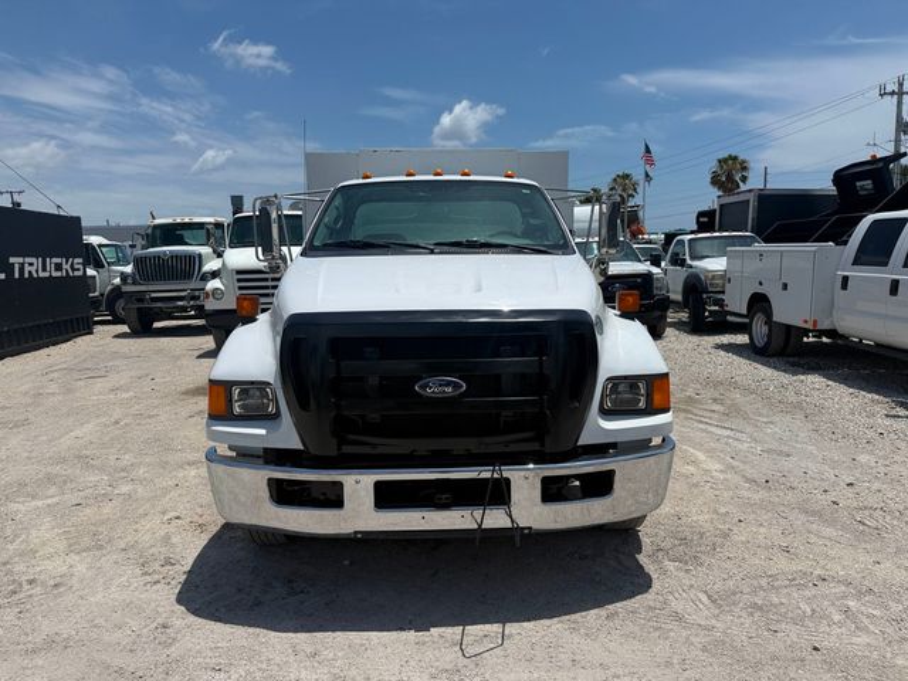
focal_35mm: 24
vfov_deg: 56.8
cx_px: 454
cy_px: 340
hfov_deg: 71.6
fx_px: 630
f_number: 1.78
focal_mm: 6.76
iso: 80
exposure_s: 1/10309
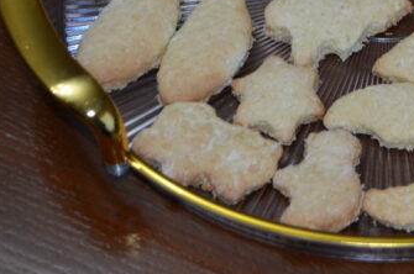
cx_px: 408
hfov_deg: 17.7
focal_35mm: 113
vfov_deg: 11.9
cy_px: -2
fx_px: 1297
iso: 640
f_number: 5
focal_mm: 36
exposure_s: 1/60
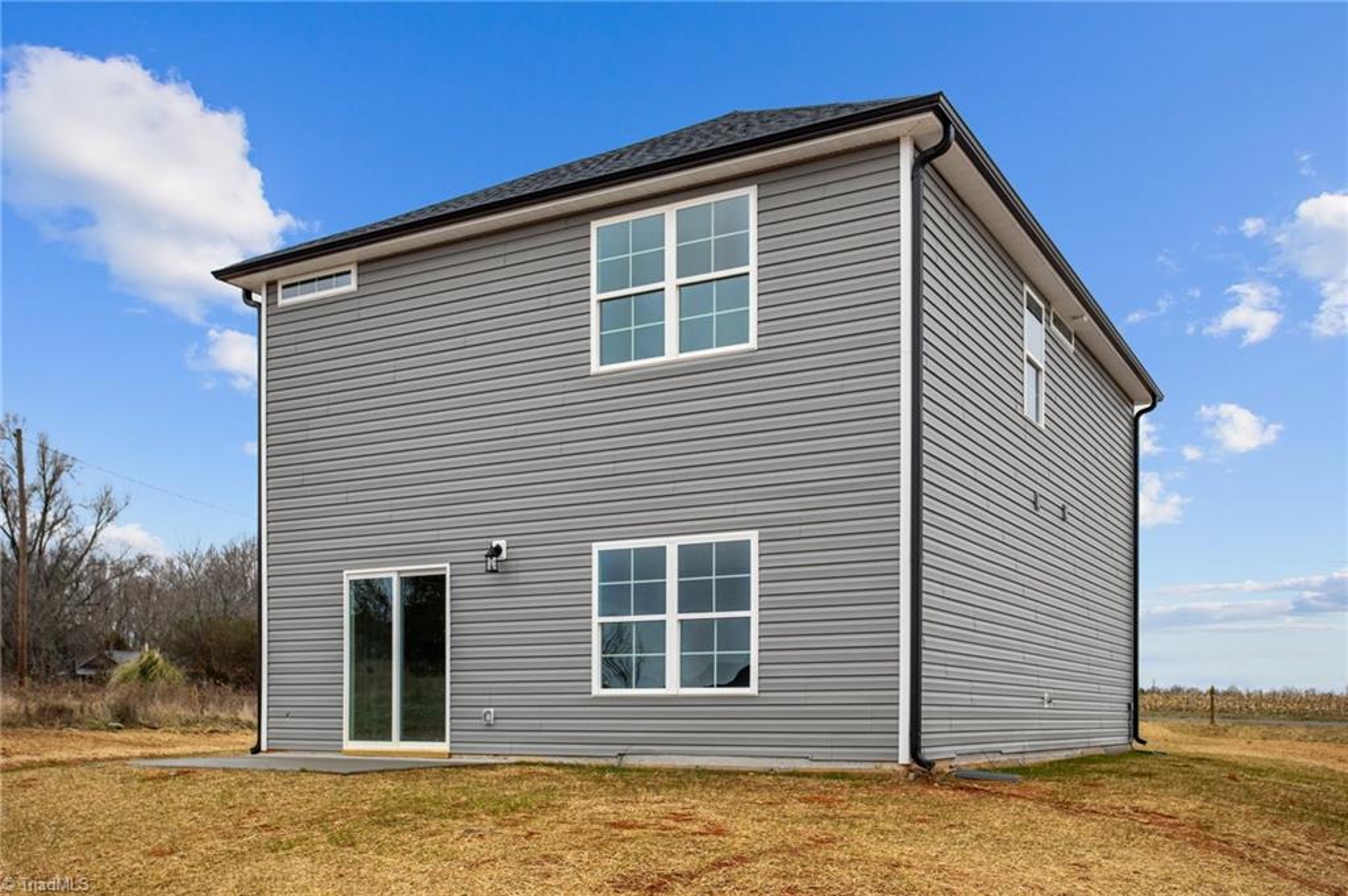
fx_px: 1235
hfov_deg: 57.3
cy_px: 448
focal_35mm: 33
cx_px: 674
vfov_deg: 39.9
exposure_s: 1/400
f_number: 7.1
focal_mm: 33
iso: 250
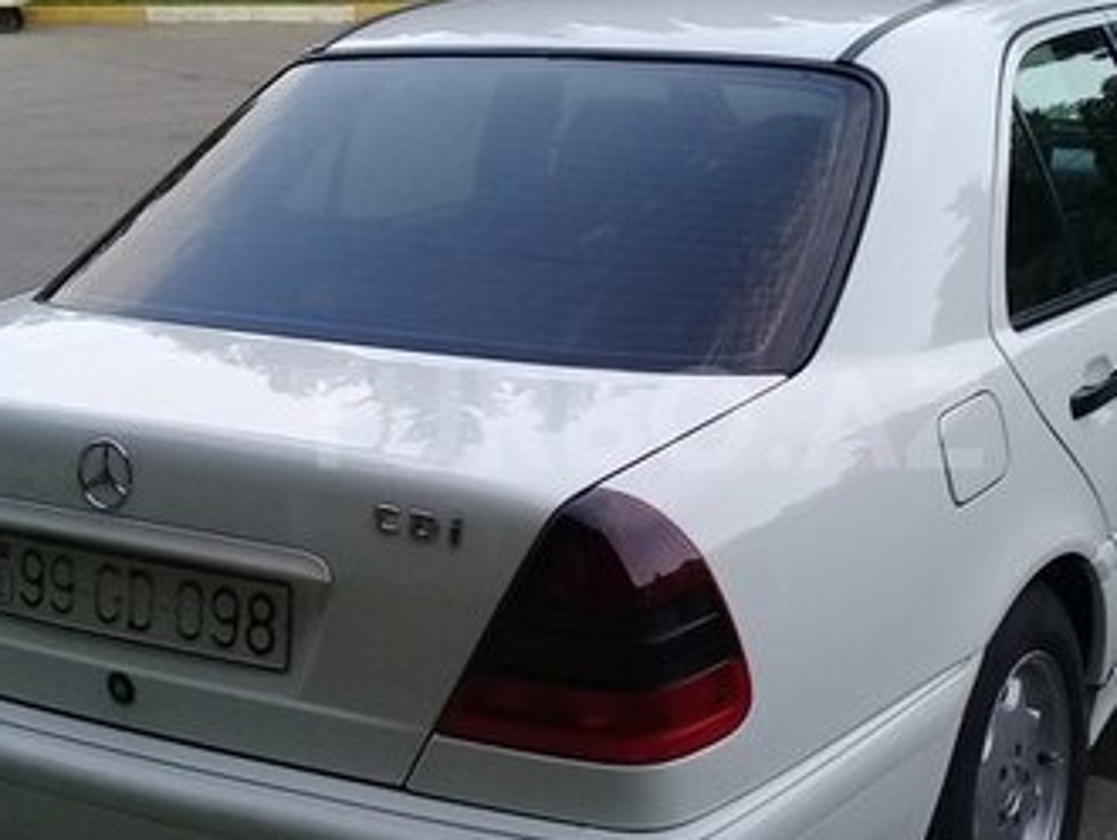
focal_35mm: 62
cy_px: 418
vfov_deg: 23.7
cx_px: 636
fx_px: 2002
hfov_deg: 31.1
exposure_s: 1/120
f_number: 2.2
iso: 50
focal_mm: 3.3
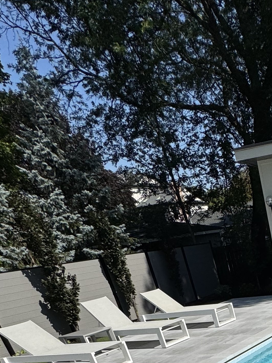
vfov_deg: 33.5
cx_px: 355
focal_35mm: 40
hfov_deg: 29.1
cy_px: 477
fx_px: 419
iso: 50
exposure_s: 1/3906
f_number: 2.2
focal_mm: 2.22
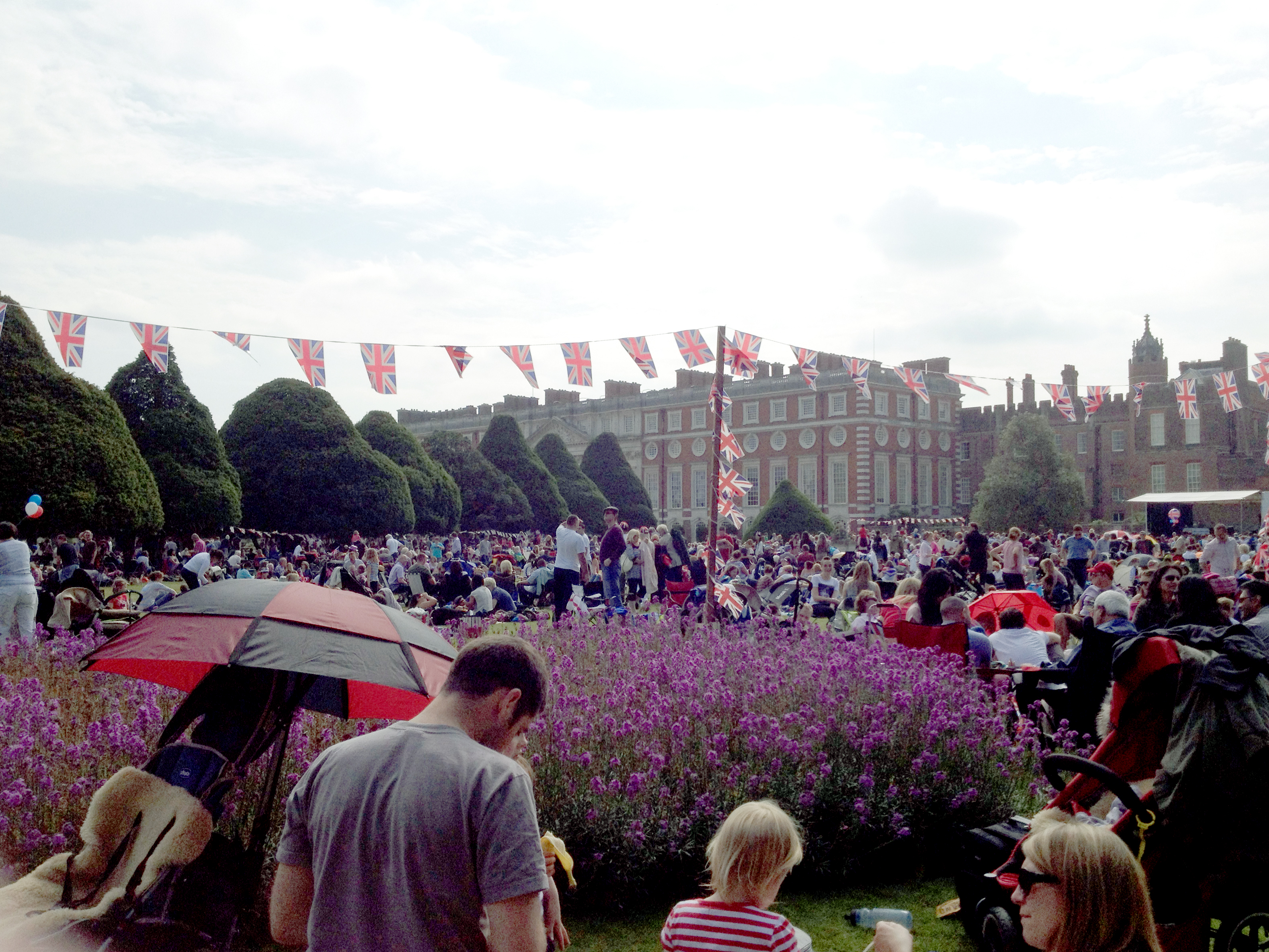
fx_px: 1320
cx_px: 648
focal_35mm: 36
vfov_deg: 39.7
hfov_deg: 51.3
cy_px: 479
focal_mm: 4.28
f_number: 2.4
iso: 64
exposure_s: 1/3953
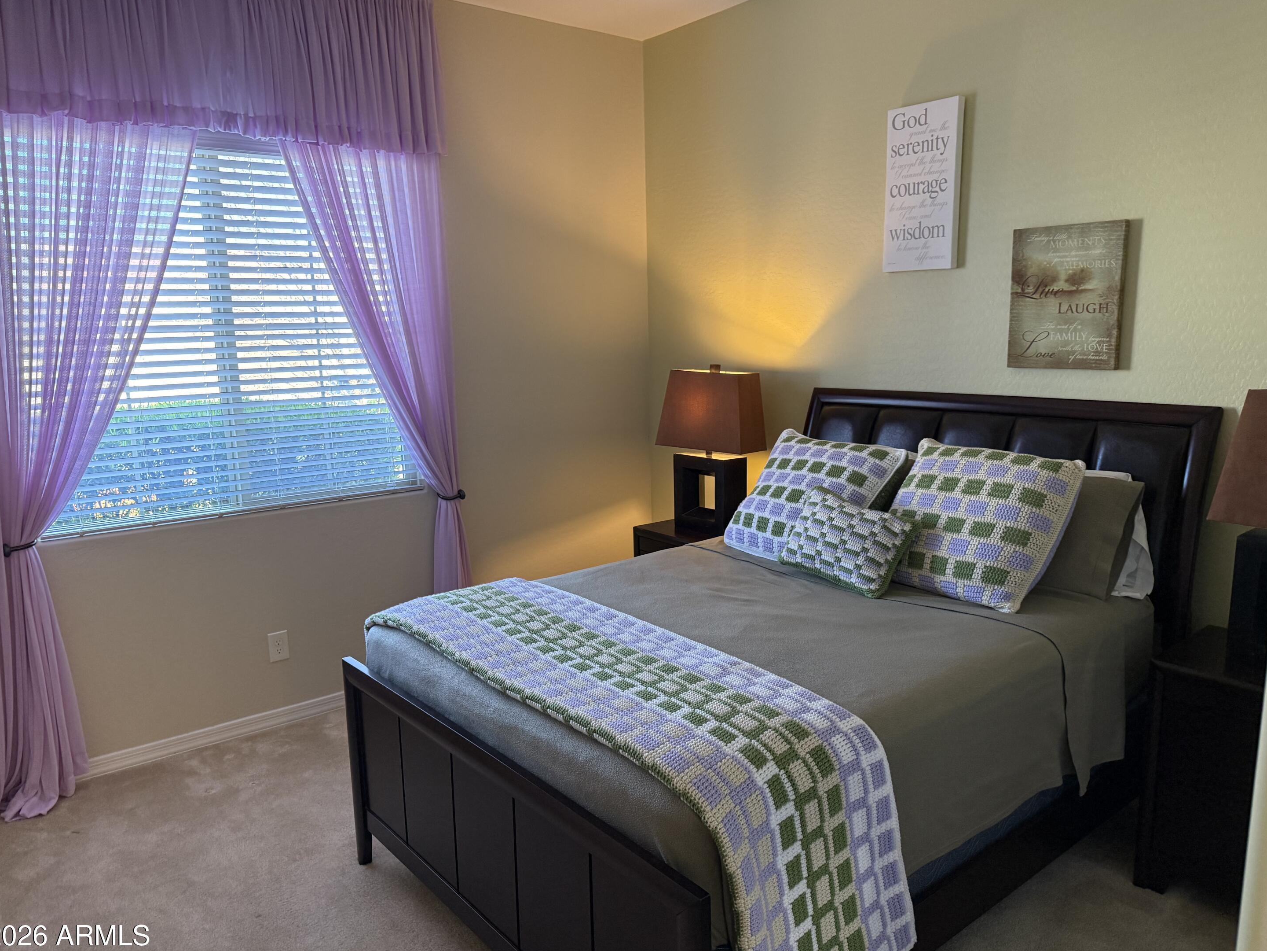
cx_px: 644
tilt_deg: -11.1
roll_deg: +0.6
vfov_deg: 54.9
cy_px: 486
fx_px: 915
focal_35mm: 25
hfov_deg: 69.4
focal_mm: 6.76
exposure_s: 1/60
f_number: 1.78
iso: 250
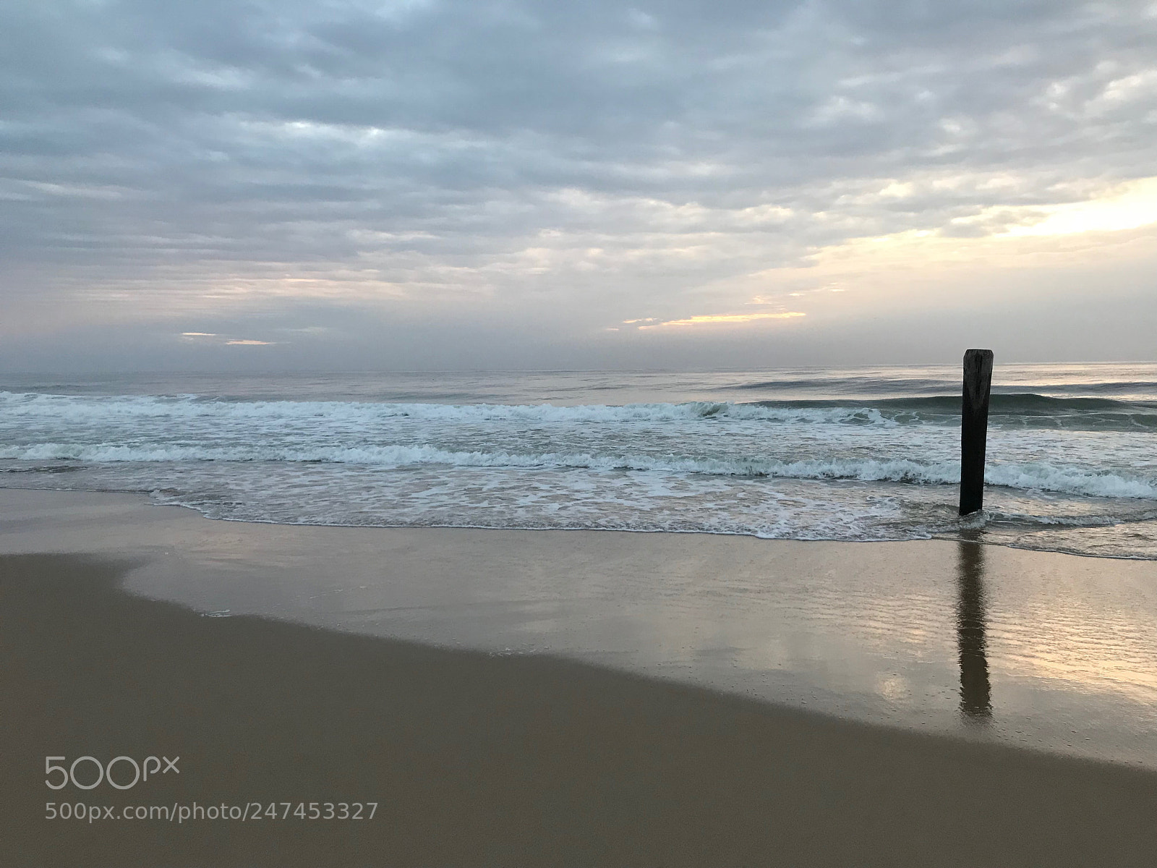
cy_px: 434
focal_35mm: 28
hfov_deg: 63.4
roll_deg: +1.0
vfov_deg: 49.7
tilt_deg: -5.2
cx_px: 578
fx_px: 936
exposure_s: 1/40
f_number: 1.8
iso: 25
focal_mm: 3.99
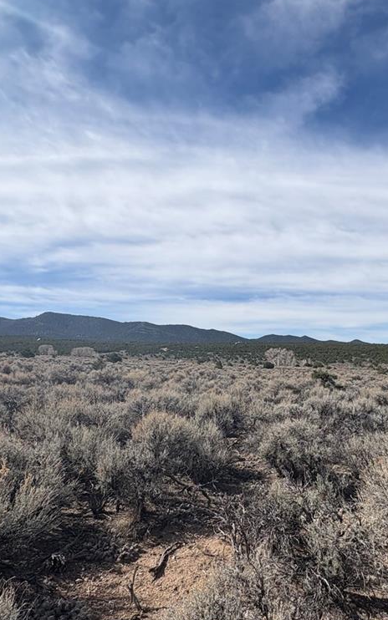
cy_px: 341
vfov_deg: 74.6
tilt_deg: +2.6
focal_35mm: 24
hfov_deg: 50.4
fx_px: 406
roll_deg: -0.8
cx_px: 251
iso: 50
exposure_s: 1/3546
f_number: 2.2
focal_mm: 2.22
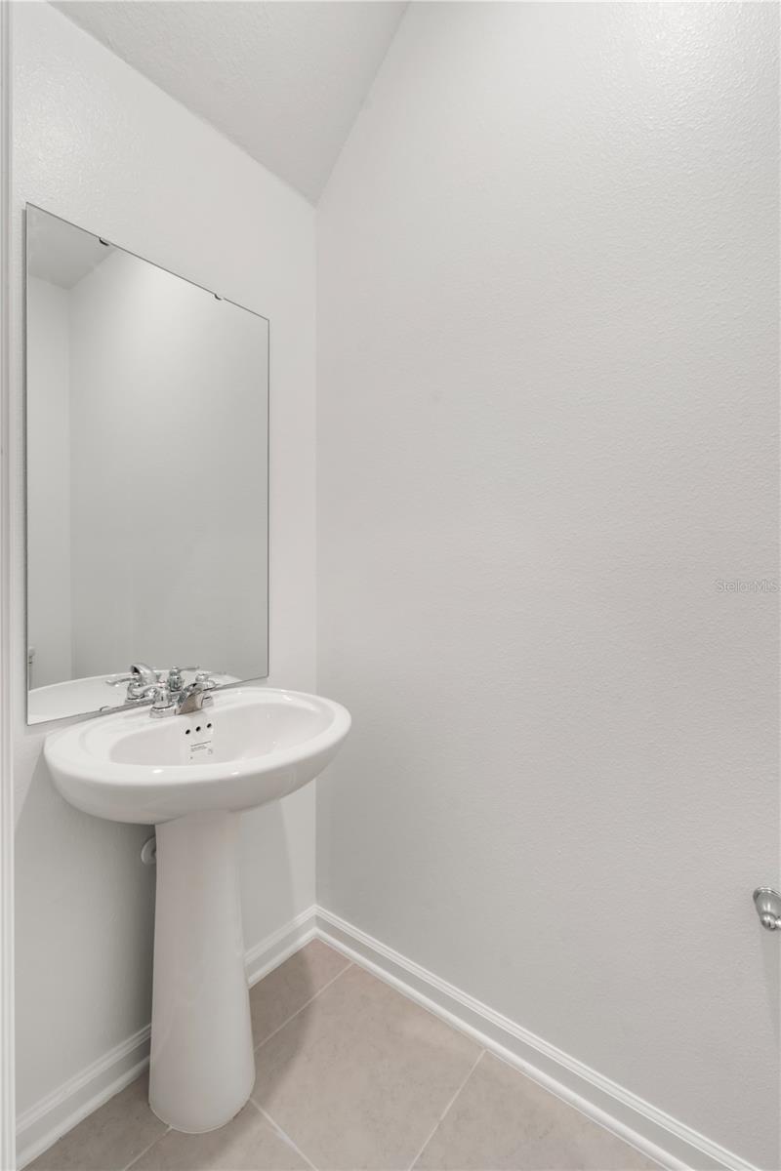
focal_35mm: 15
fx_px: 488
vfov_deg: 100.4
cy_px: 586
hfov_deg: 77.3
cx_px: 390
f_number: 14
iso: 320
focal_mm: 10
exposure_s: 1.5
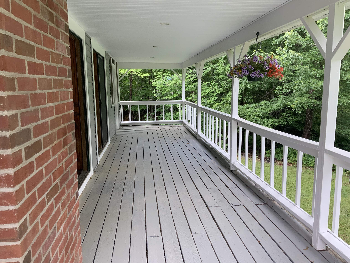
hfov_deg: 61.7
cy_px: 132
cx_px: 175
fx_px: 293
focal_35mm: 29
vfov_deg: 48.2
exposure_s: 1/122
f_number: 1.8
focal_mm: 3
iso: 50
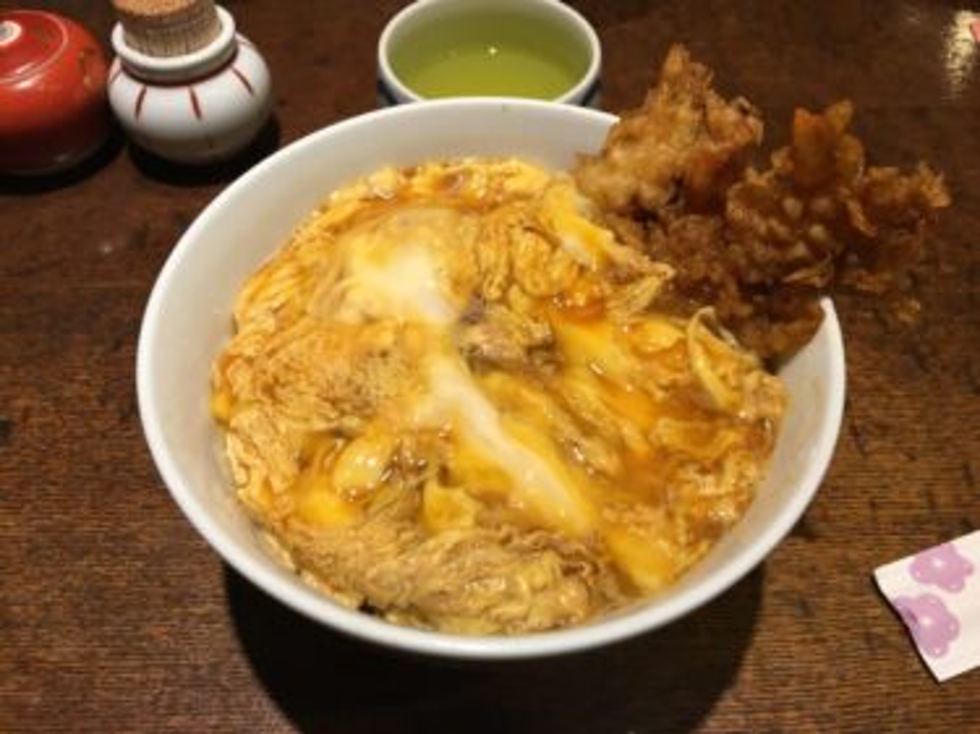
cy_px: 367
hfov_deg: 61.7
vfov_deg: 48.2
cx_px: 490
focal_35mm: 29
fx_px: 821
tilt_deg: -53.4
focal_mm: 4.15
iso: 64
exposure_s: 1/30
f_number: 2.2
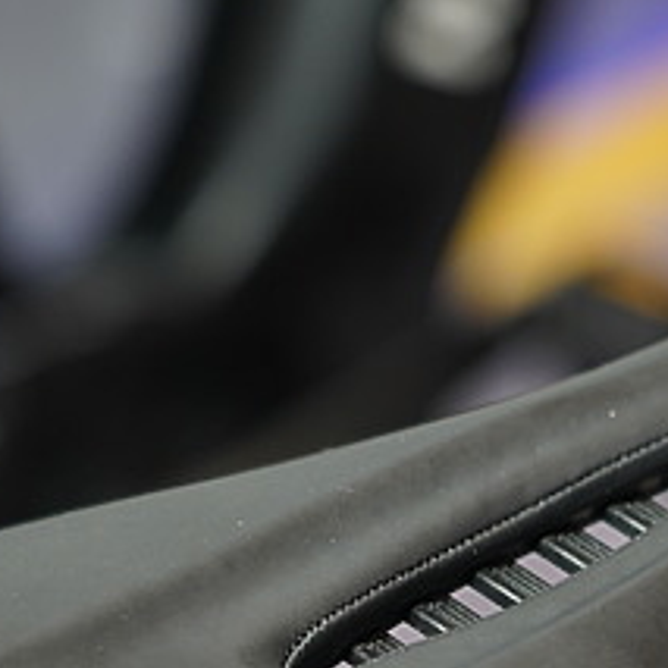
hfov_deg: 7.7
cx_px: 474
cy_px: 781
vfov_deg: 7.6
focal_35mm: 227
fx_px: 4956
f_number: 4
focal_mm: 73
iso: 500
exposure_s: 1/80
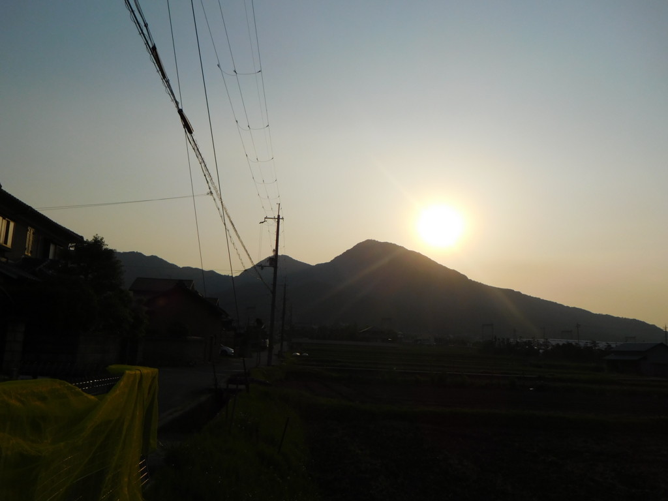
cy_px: 250
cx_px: 334
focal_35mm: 32
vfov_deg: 44.2
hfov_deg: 56.8
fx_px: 618
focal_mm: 5.7
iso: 125
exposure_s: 1/1000
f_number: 7.2
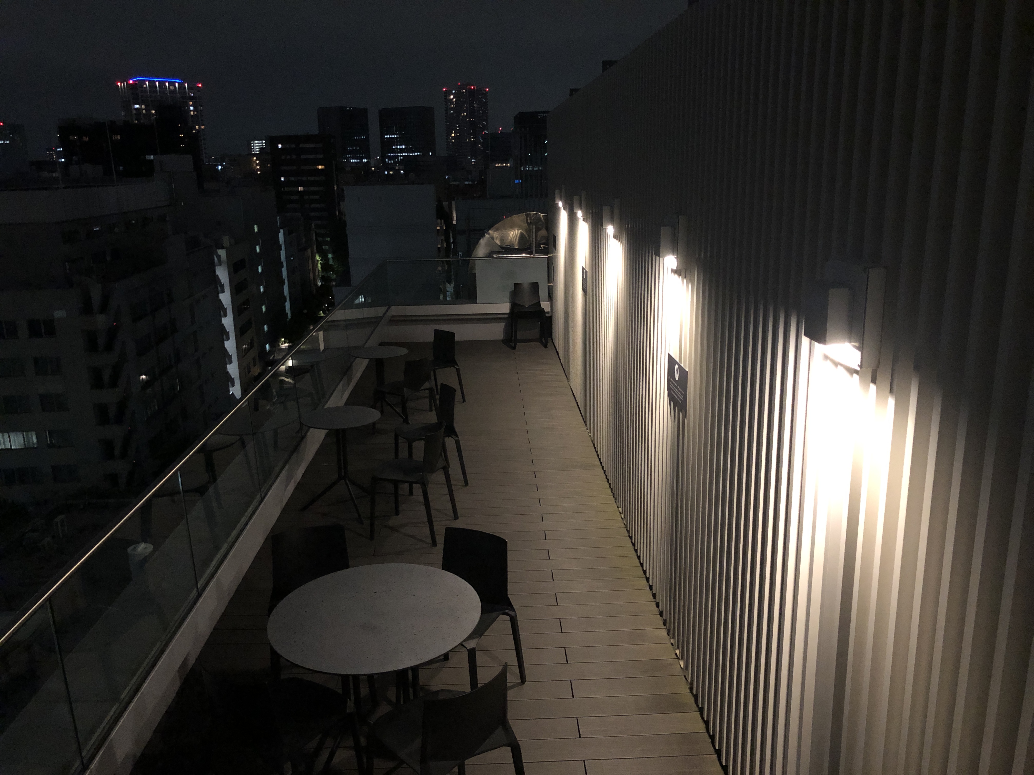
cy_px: 388
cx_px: 517
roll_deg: +0.5
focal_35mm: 28
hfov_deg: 63.4
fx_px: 836
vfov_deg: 49.7
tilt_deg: -15.4
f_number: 1.8
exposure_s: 1/5
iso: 100
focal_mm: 3.99
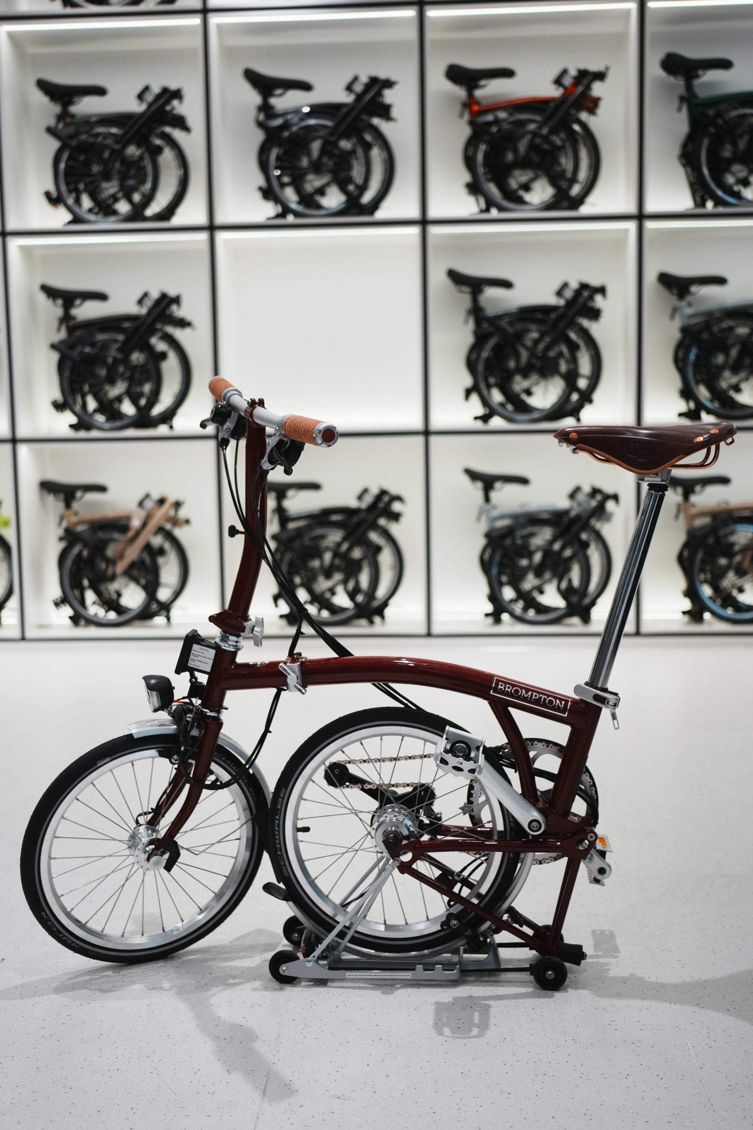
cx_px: 376
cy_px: 565
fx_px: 1255
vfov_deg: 48.5
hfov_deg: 33.4
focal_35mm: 40
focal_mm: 40
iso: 640
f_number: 2.5
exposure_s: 1/357
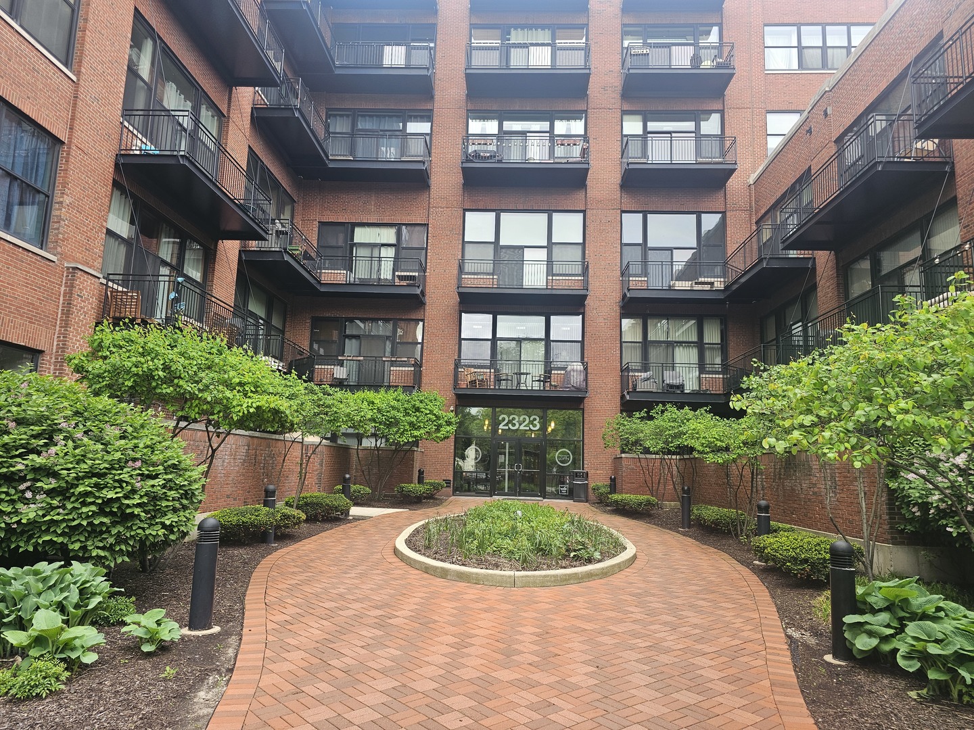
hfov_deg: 73.9
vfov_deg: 58.9
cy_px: 365
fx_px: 647
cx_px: 487
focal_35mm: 23
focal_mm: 6.3
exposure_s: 1/180
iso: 50
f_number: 1.7
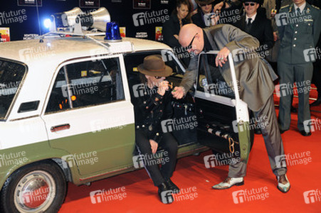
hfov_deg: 32.4
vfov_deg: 21.9
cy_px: 106
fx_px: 552
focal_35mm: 62
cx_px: 160
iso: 640
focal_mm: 62
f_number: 6.3
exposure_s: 1/160
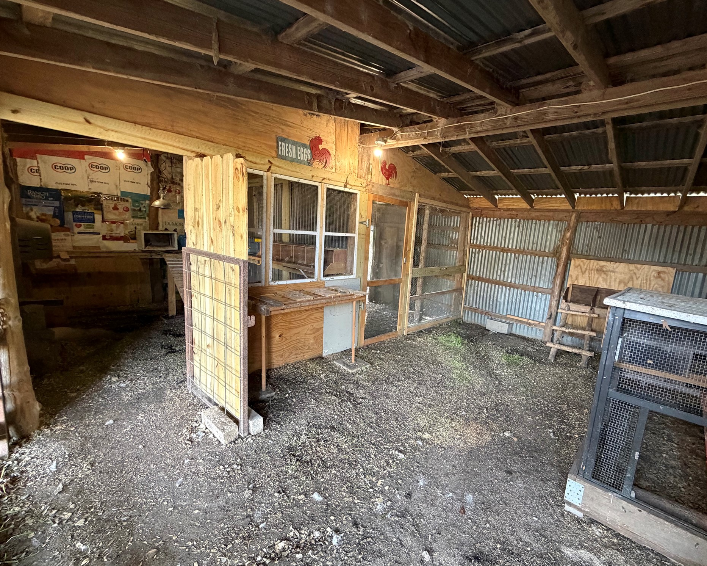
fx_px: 314
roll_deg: -3.5
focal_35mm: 15
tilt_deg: -9.2
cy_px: 285
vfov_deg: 84.0
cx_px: 376
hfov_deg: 96.7
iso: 500
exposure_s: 1/60
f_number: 2.2
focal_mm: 2.22
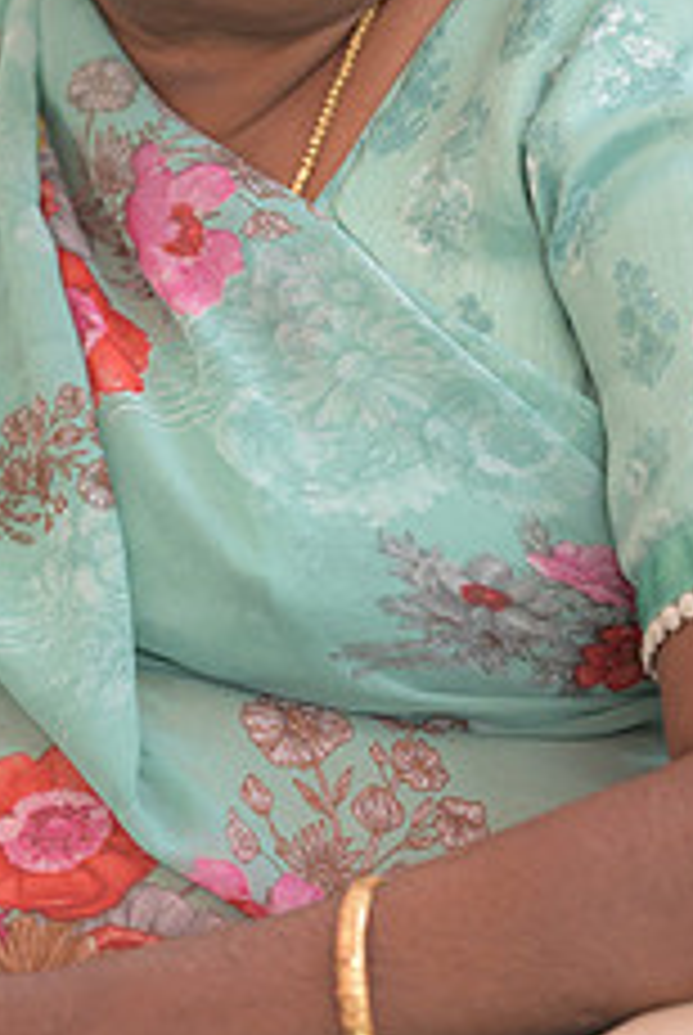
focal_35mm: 214
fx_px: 6160
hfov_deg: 6.4
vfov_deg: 9.6
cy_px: 225
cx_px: 223
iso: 125
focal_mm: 85
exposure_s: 1/320
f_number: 1.8
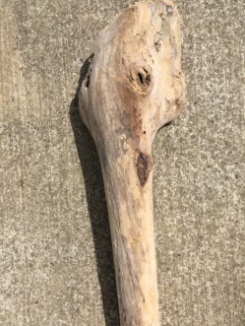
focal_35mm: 35
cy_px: 163
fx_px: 330
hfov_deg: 40.7
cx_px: 133
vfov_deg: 52.6
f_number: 2.2
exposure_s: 1/2849
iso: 25
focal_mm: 4.15
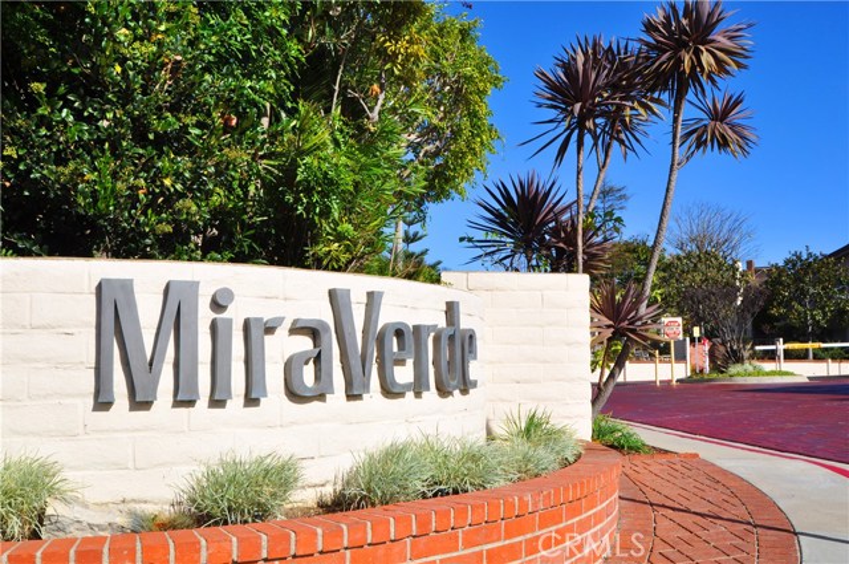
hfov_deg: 53.2
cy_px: 282
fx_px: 848
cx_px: 424
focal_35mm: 36
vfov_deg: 36.8
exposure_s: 1/200
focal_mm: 24
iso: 200
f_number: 13
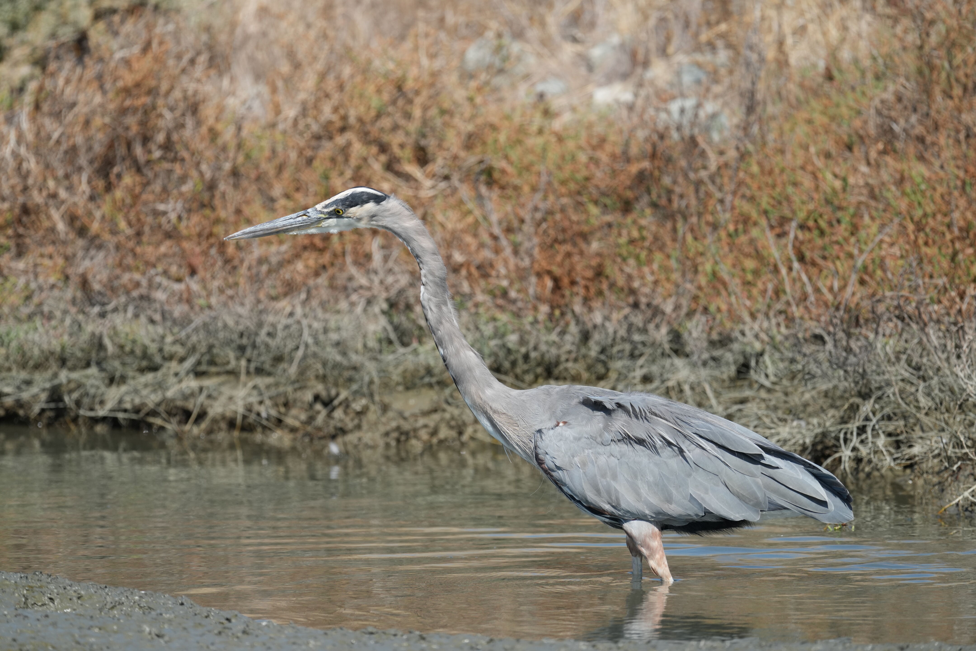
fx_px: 15181
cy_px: 326
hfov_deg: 3.7
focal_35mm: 560
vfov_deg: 2.5
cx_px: 488
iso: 500
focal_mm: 560
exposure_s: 1/1600
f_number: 6.3
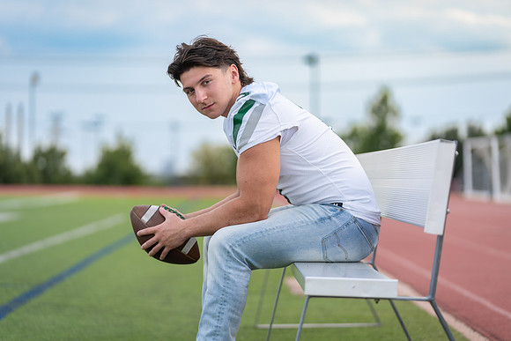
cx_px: 256
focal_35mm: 128
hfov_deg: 16.0
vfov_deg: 10.7
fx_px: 1816
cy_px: 170
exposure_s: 1/500
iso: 100
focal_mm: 125
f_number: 2.8
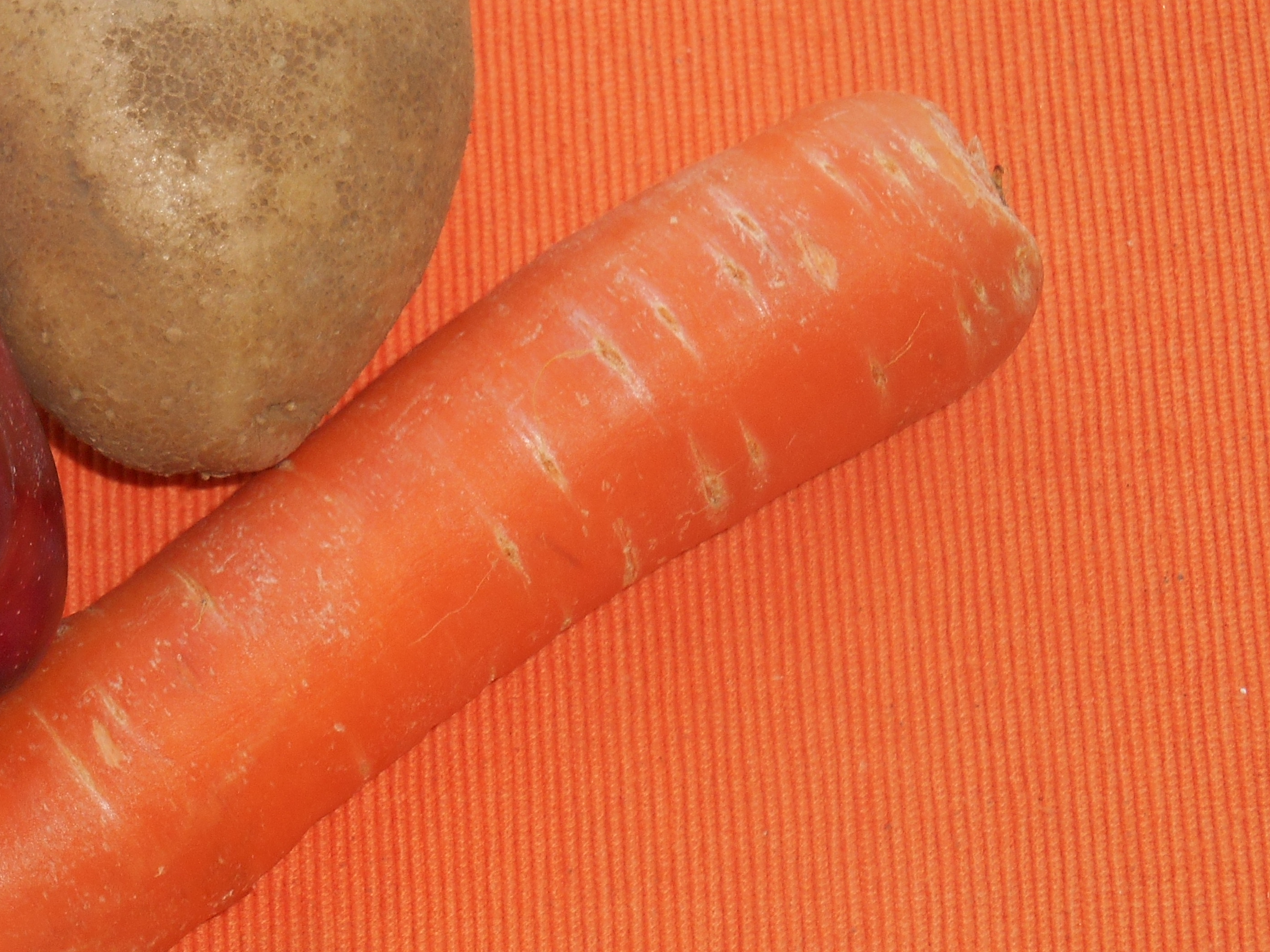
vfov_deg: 13.2
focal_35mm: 112
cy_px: 267
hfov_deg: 17.3
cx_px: 149
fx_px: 4109
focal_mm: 10.9
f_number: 4.4
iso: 80
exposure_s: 1/60
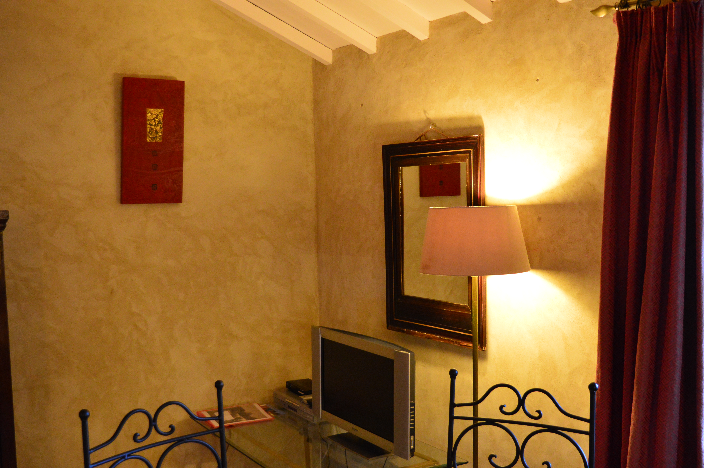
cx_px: 352
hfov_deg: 49.6
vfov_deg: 34.1
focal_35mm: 39
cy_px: 234
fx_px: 762
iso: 1600
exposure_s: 1/40
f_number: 4
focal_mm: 26
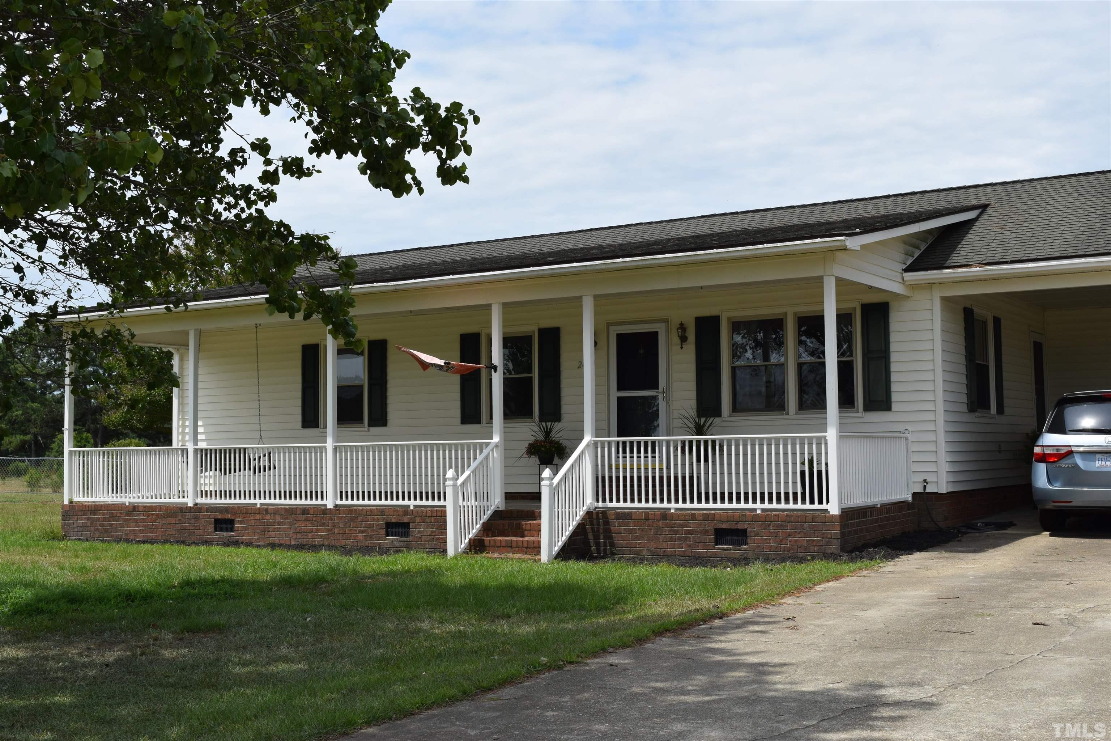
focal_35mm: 45
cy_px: 370
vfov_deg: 29.9
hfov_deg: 43.6
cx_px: 556
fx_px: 1389
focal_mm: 30
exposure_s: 1/400
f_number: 10
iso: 200
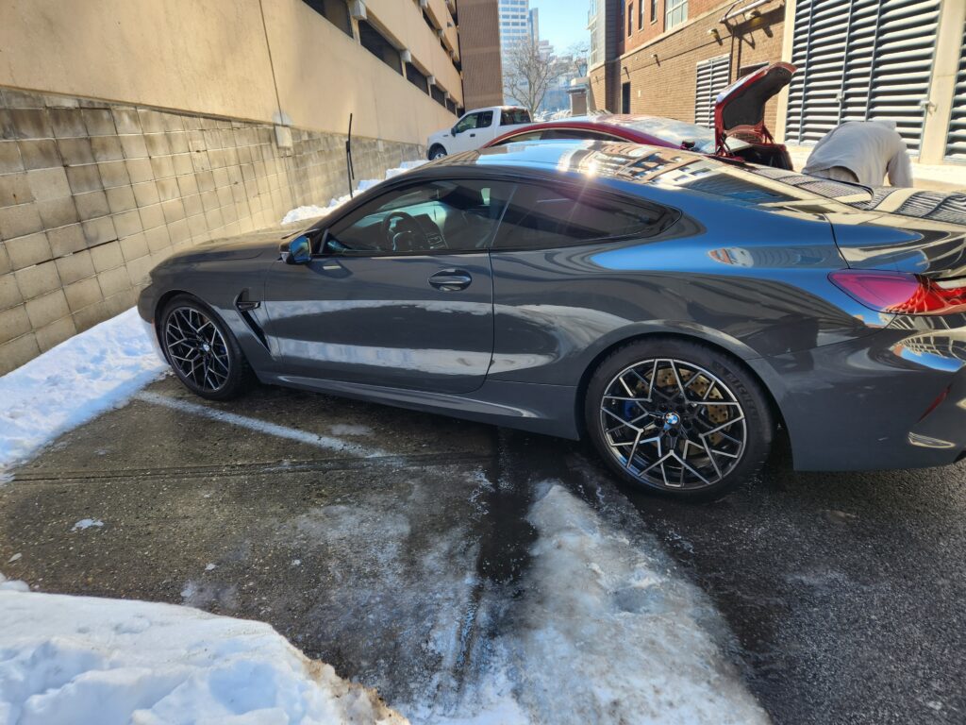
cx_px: 483
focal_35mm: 23
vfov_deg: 58.9
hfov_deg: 73.9
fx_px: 642
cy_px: 362
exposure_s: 1/180
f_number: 1.8
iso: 20
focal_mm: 5.4
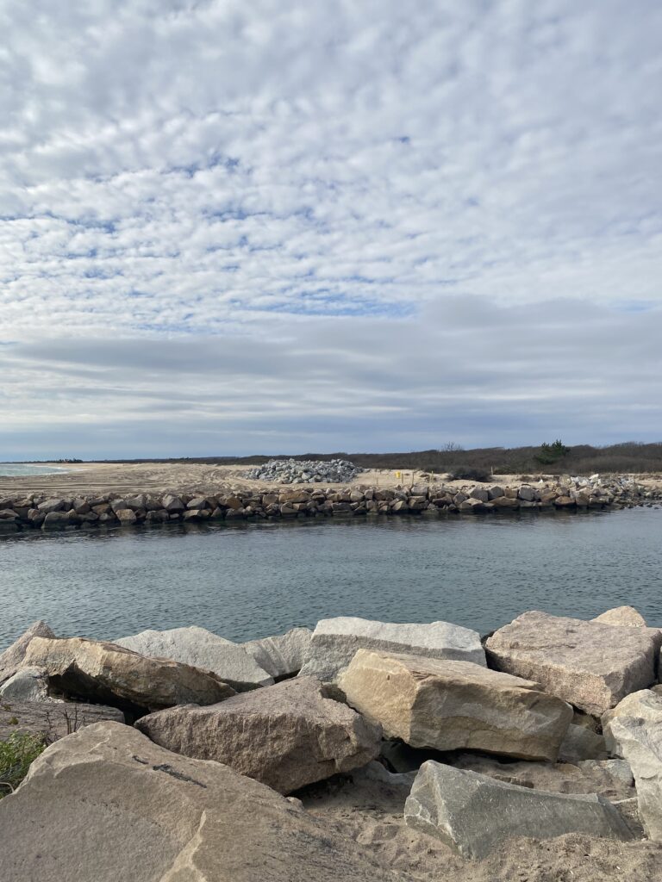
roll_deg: +0.2
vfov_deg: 67.3
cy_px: 441
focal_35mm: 26
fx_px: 663
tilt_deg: +0.5
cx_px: 331
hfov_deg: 53.1
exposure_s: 1/4608
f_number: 1.8
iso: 32
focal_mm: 4.25
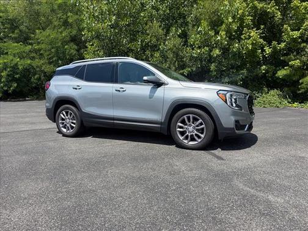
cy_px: 116
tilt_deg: -9.2
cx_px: 154
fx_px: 214
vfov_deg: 56.8
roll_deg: -0.8
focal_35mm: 24
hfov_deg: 71.6
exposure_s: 1/4673
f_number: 1.78
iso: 100
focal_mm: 6.76
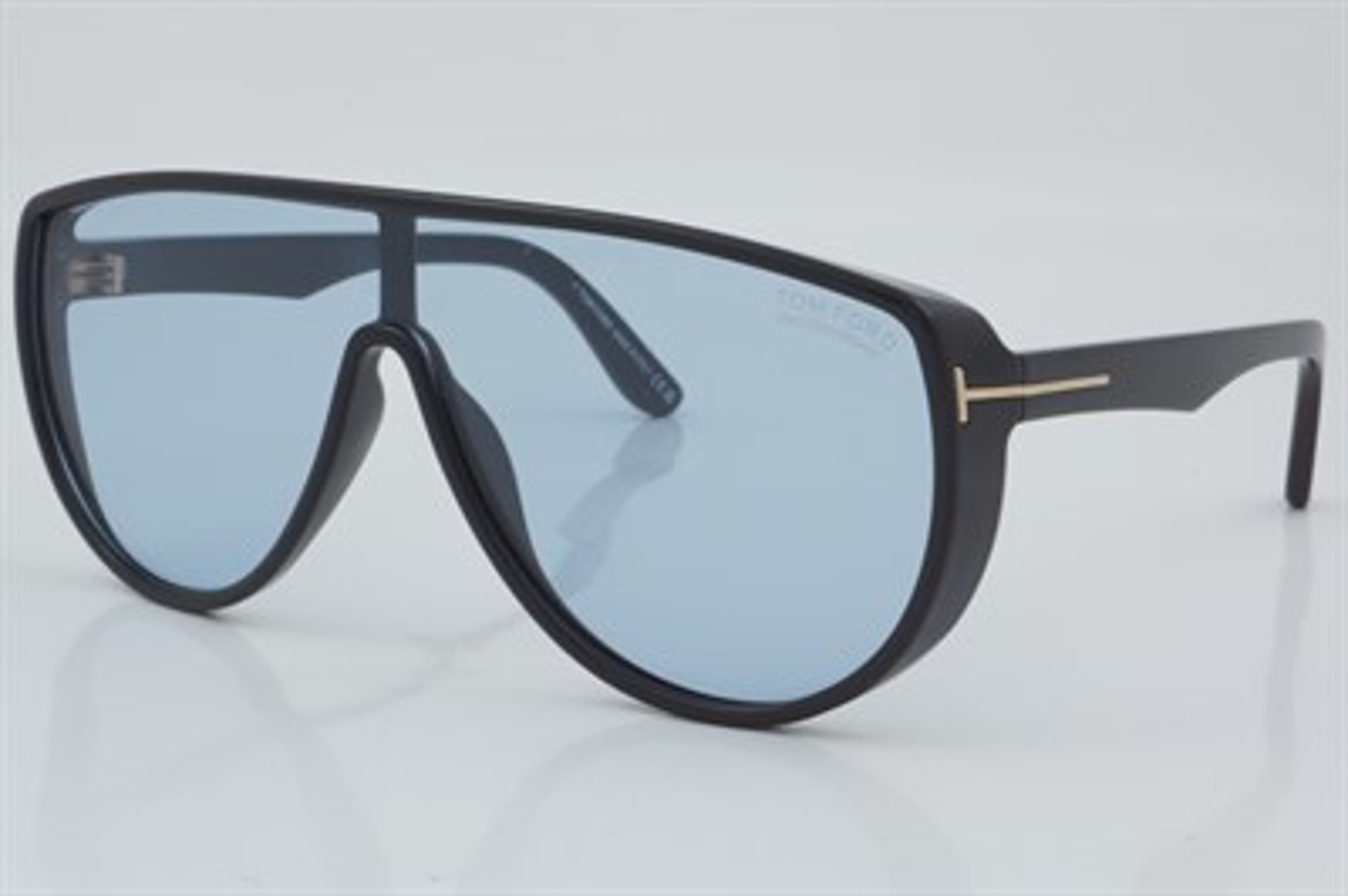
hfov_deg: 27.0
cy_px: 448
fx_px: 2806
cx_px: 674
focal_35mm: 75
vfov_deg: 18.2
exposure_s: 1/4
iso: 100
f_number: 29
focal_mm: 50
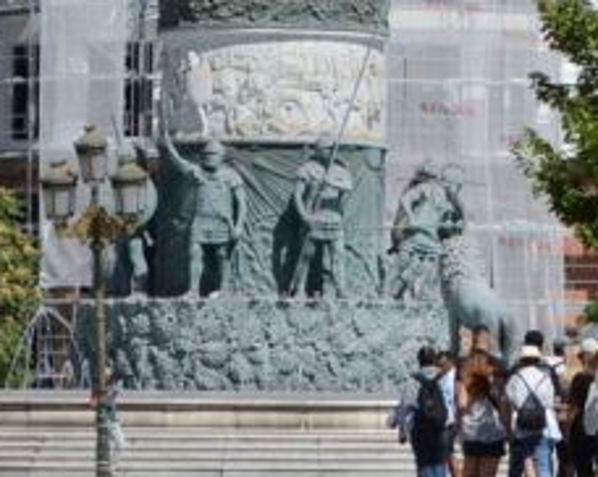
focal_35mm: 308
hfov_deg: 6.1
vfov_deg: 5.0
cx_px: 1109
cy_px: -161
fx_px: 5446
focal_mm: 70
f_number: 13
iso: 320
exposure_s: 1/500
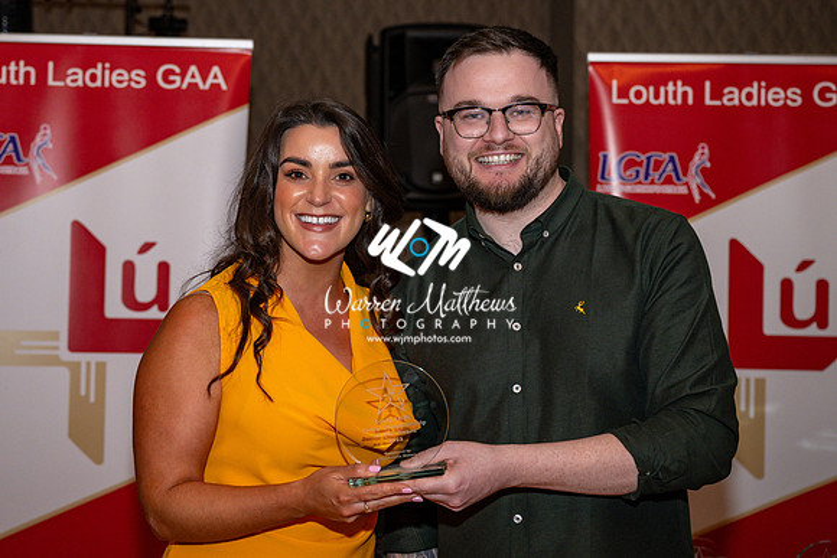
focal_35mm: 62
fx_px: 1449
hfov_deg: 32.2
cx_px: 385
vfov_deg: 21.8
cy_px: 241
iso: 500
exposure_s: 1/125
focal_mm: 53
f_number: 4
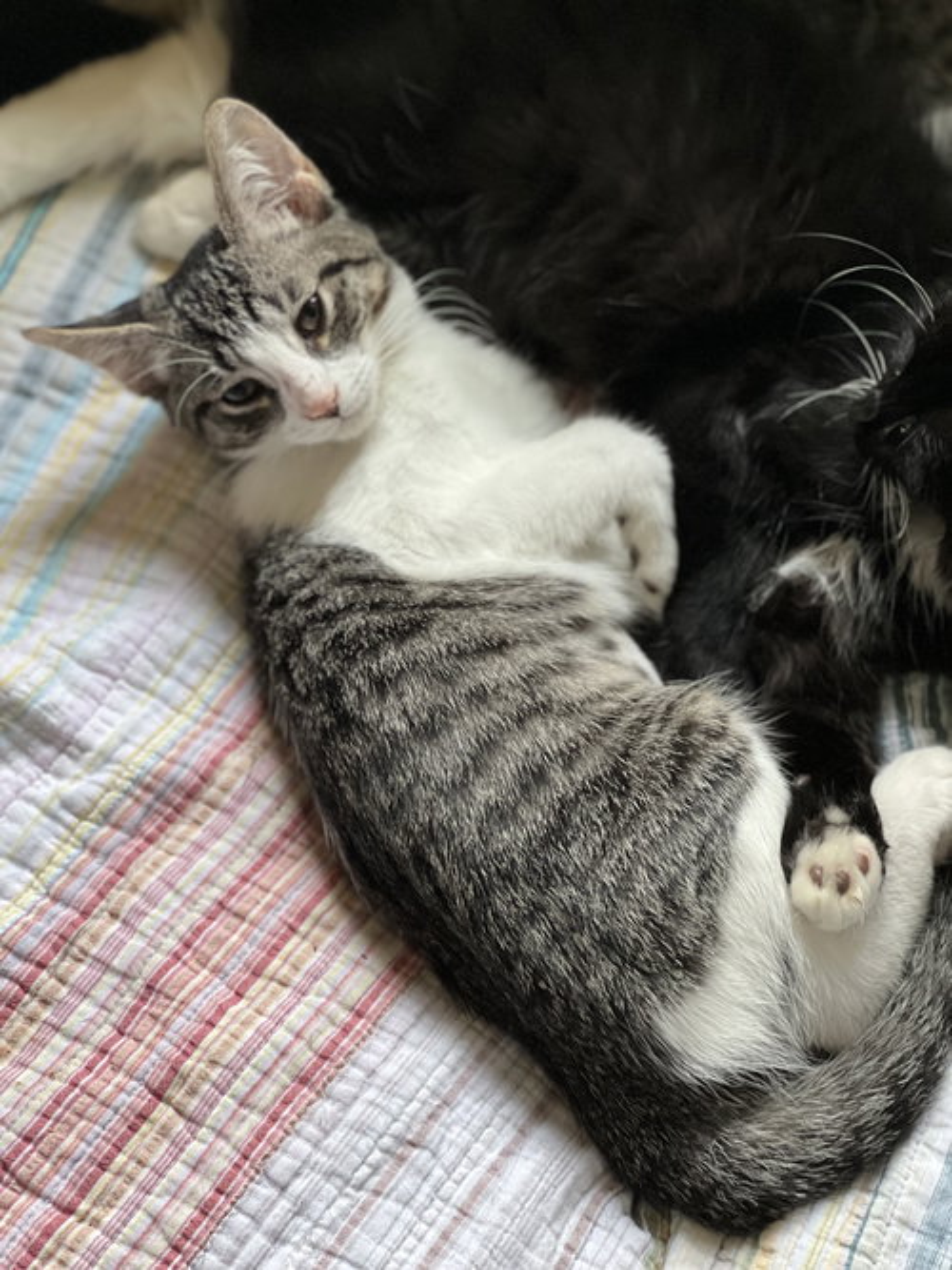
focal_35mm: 77
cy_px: 635
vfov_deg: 25.3
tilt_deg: -61.5
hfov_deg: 19.1
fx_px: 2824
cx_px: 476
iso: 250
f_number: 2.8
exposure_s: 1/67
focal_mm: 9
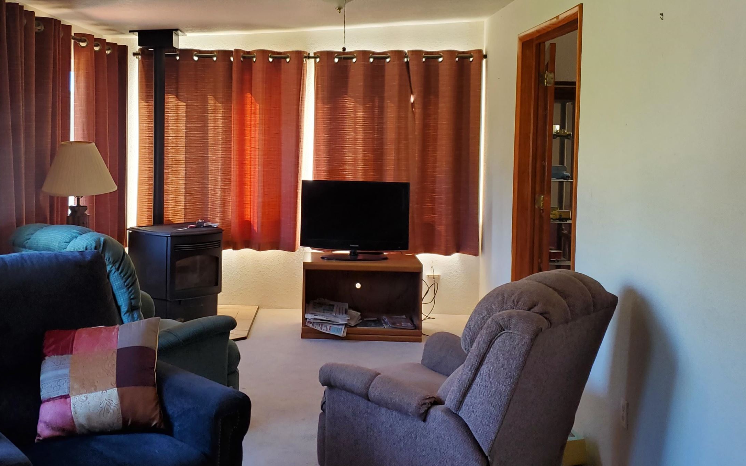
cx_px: 295
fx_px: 793
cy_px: 164
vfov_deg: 32.6
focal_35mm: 39
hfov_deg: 50.0
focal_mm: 4.3
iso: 125
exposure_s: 1/120
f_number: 1.5
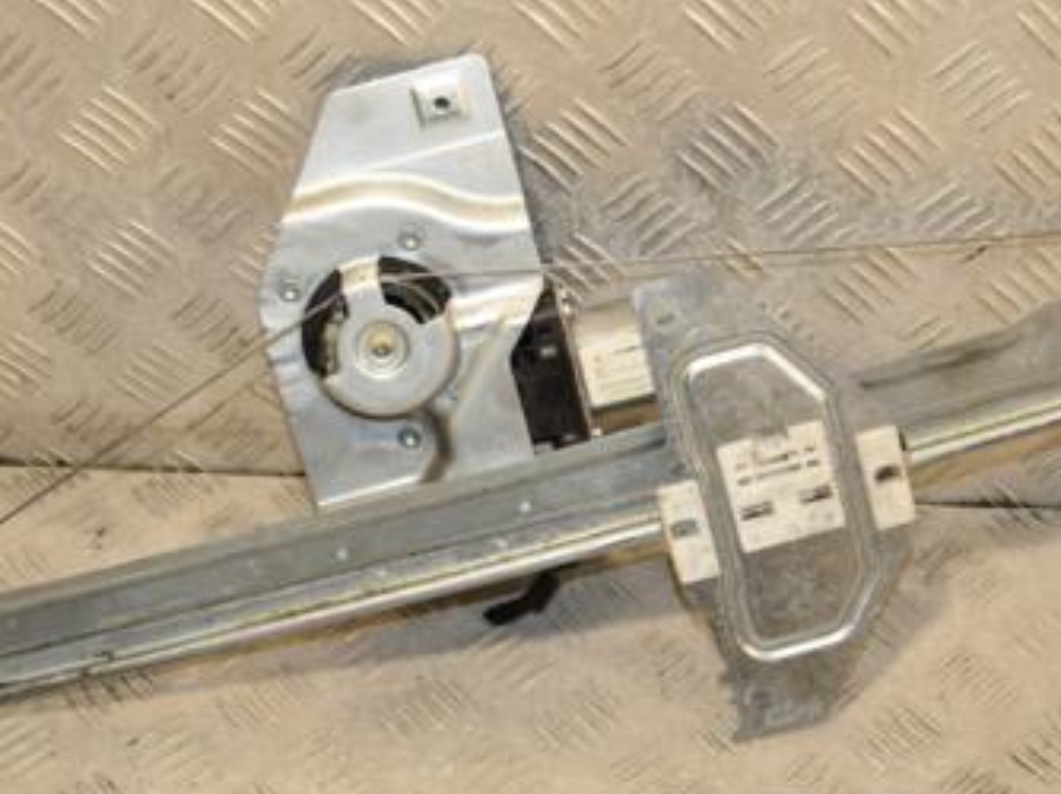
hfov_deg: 29.9
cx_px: 546
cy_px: 426
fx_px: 1987
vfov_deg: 22.6
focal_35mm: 65
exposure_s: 1/200
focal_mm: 25
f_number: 5.6
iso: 800
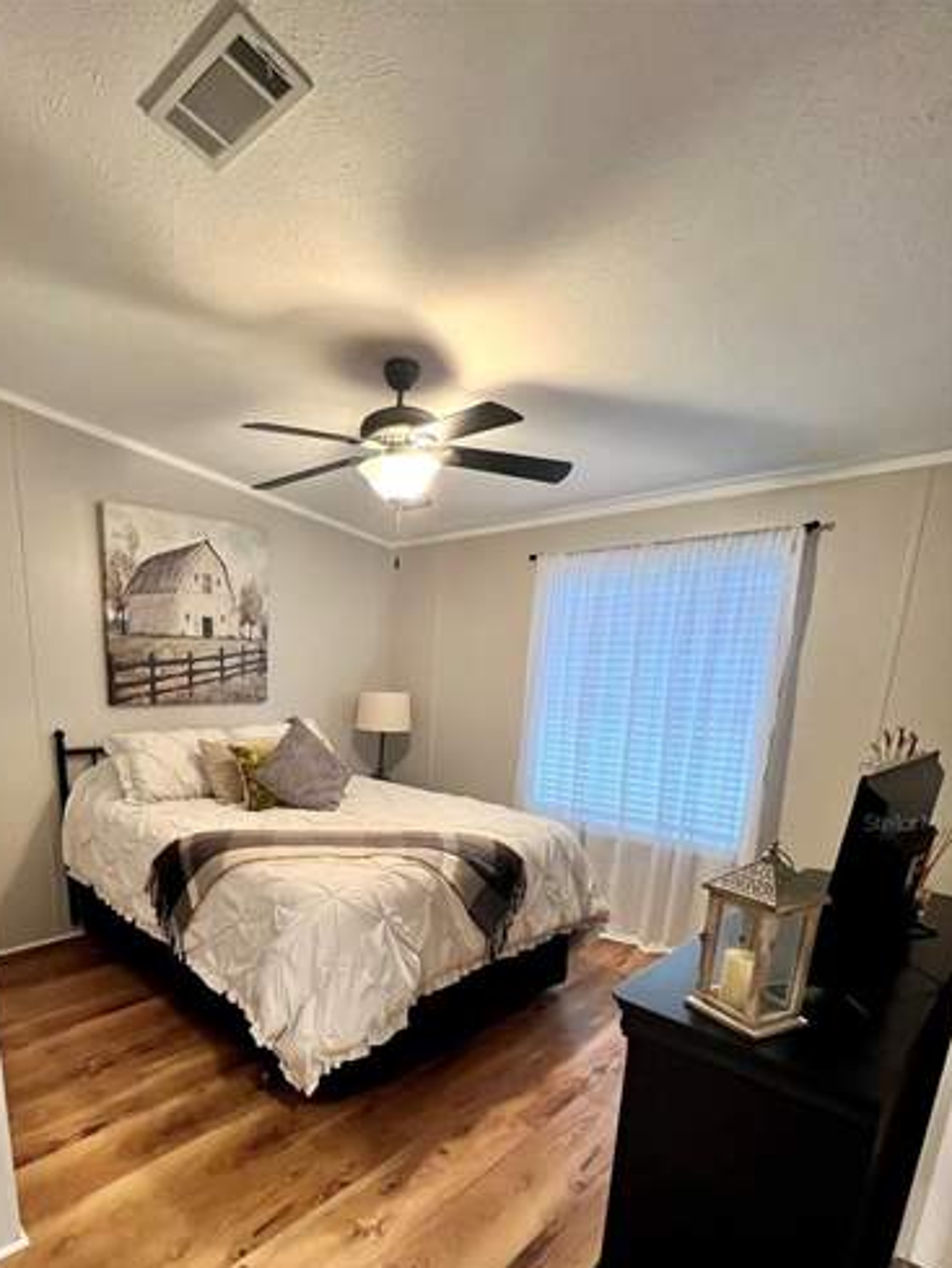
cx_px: 340
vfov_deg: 88.5
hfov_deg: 73.1
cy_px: 822
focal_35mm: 17
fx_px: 623
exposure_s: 1/40
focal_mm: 1.57
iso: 800
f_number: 1.8
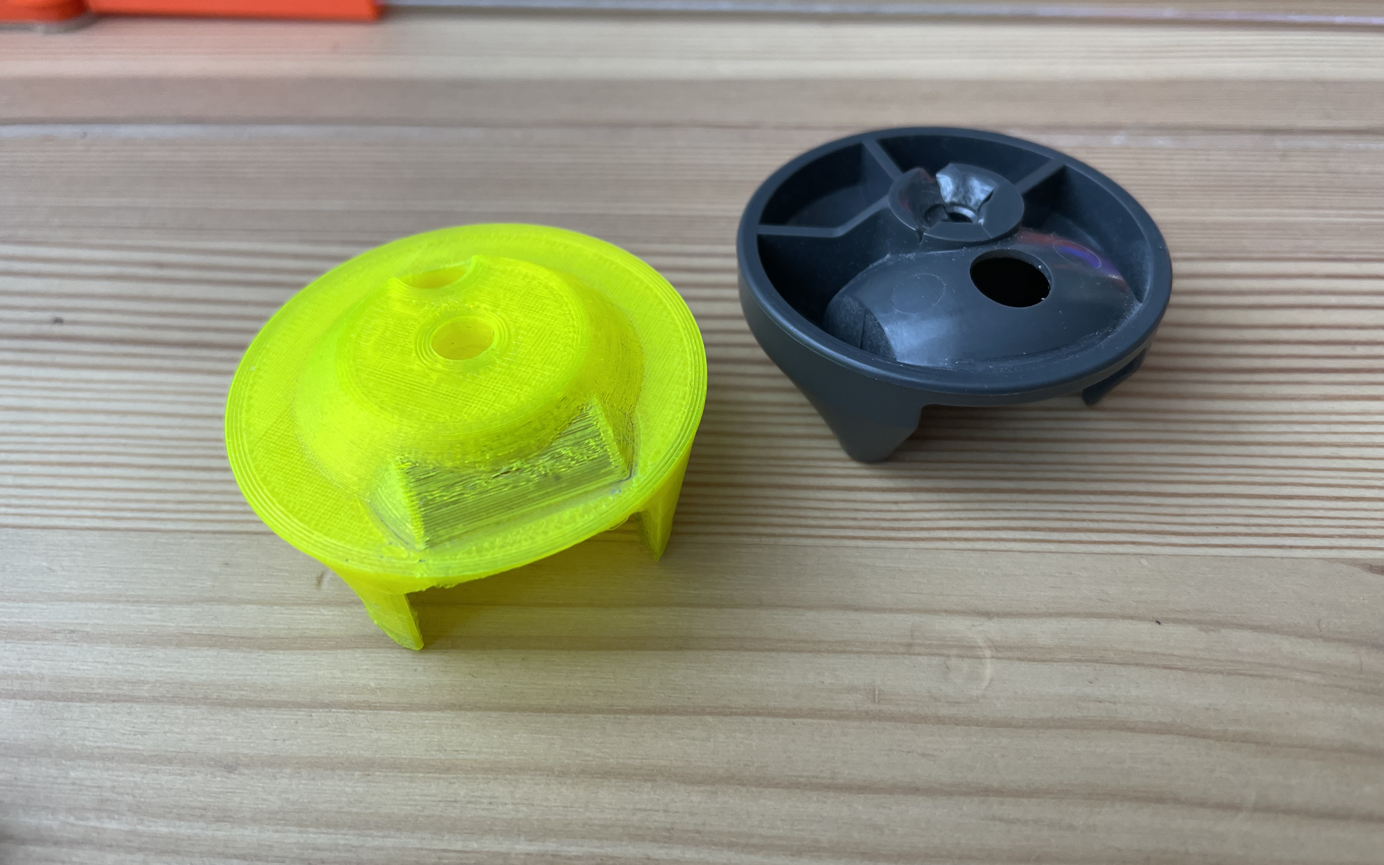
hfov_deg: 66.5
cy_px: 367
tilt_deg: -45.9
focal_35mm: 28
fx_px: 1056
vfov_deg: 44.4
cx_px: 687
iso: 100
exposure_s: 1/121
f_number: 1.6
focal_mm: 4.2
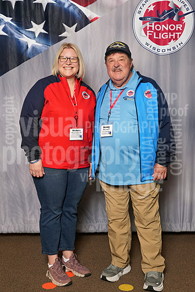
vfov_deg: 41.1
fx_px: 390
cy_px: 146
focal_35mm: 48
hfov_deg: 28.1
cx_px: 98
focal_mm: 32
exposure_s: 1/125
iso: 800
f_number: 9
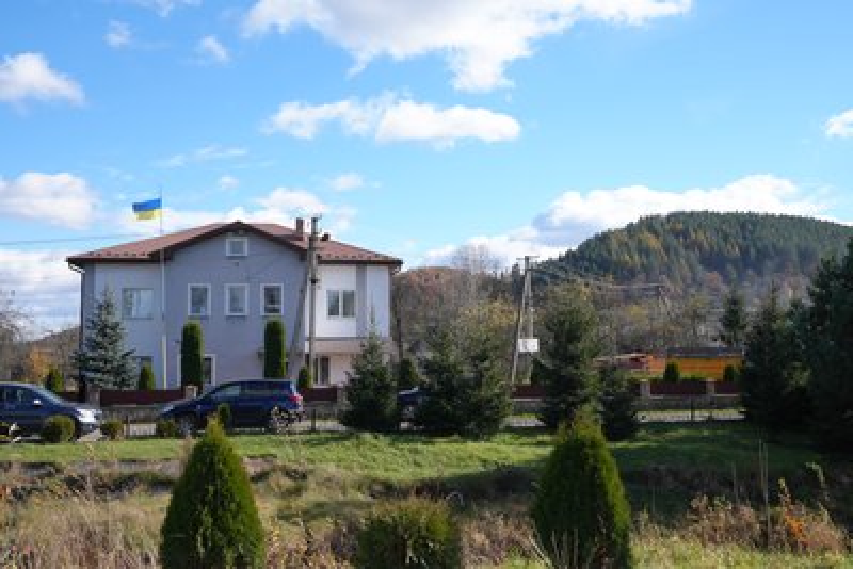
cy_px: 284
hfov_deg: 48.4
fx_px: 948
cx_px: 426
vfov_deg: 33.4
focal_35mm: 40
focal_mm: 40
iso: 125
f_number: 6.3
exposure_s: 1/320
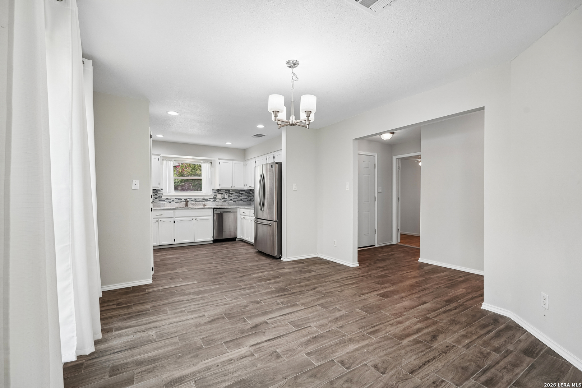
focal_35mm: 16
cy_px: 194
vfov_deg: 73.7
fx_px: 259
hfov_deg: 96.7
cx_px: 291
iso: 250
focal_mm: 16
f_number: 8
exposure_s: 1/30
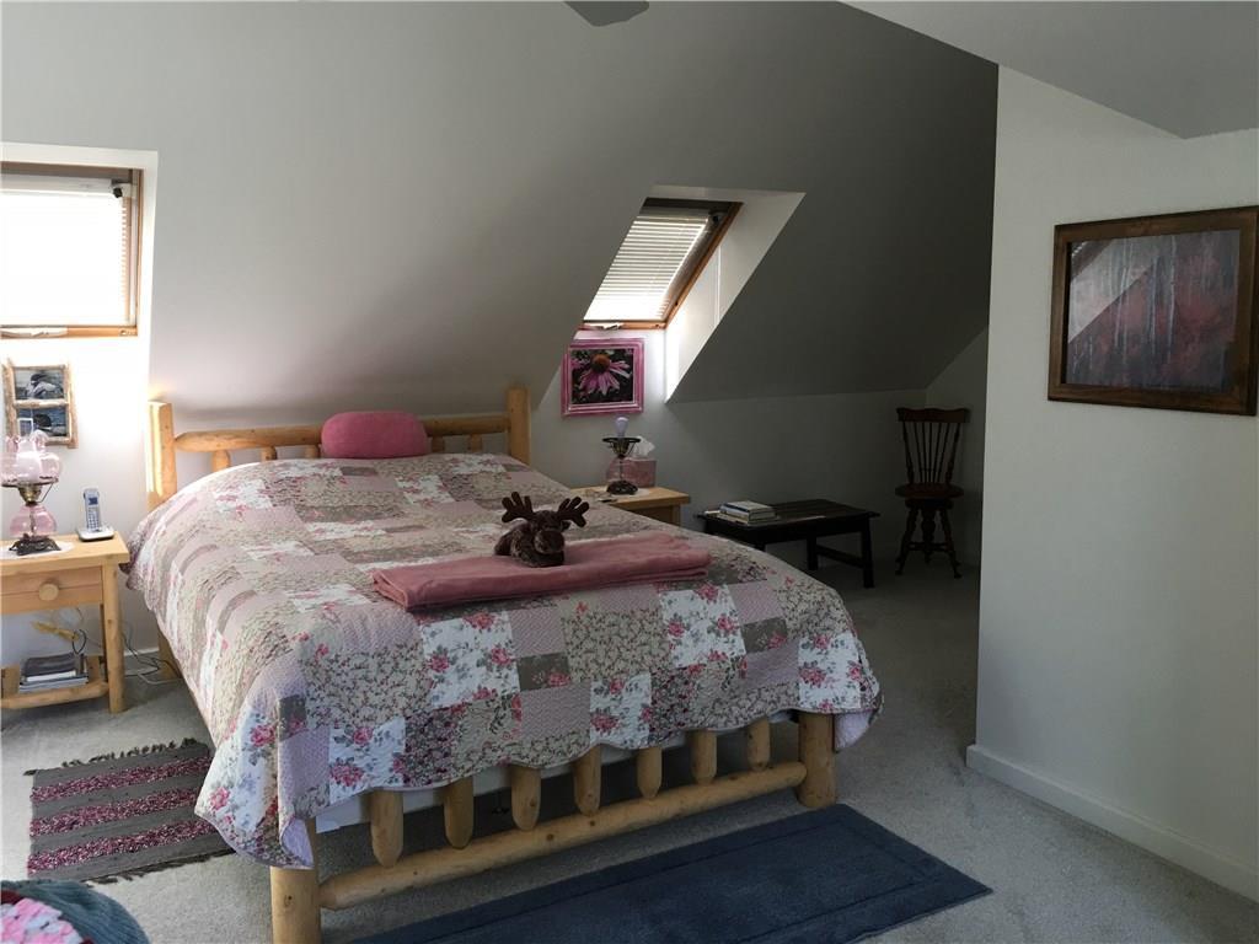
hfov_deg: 61.7
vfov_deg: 48.2
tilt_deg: -7.9
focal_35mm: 29
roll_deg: +0.3
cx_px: 630
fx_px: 1055
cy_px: 472
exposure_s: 1/30
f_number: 2.2
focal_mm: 4.15
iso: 25
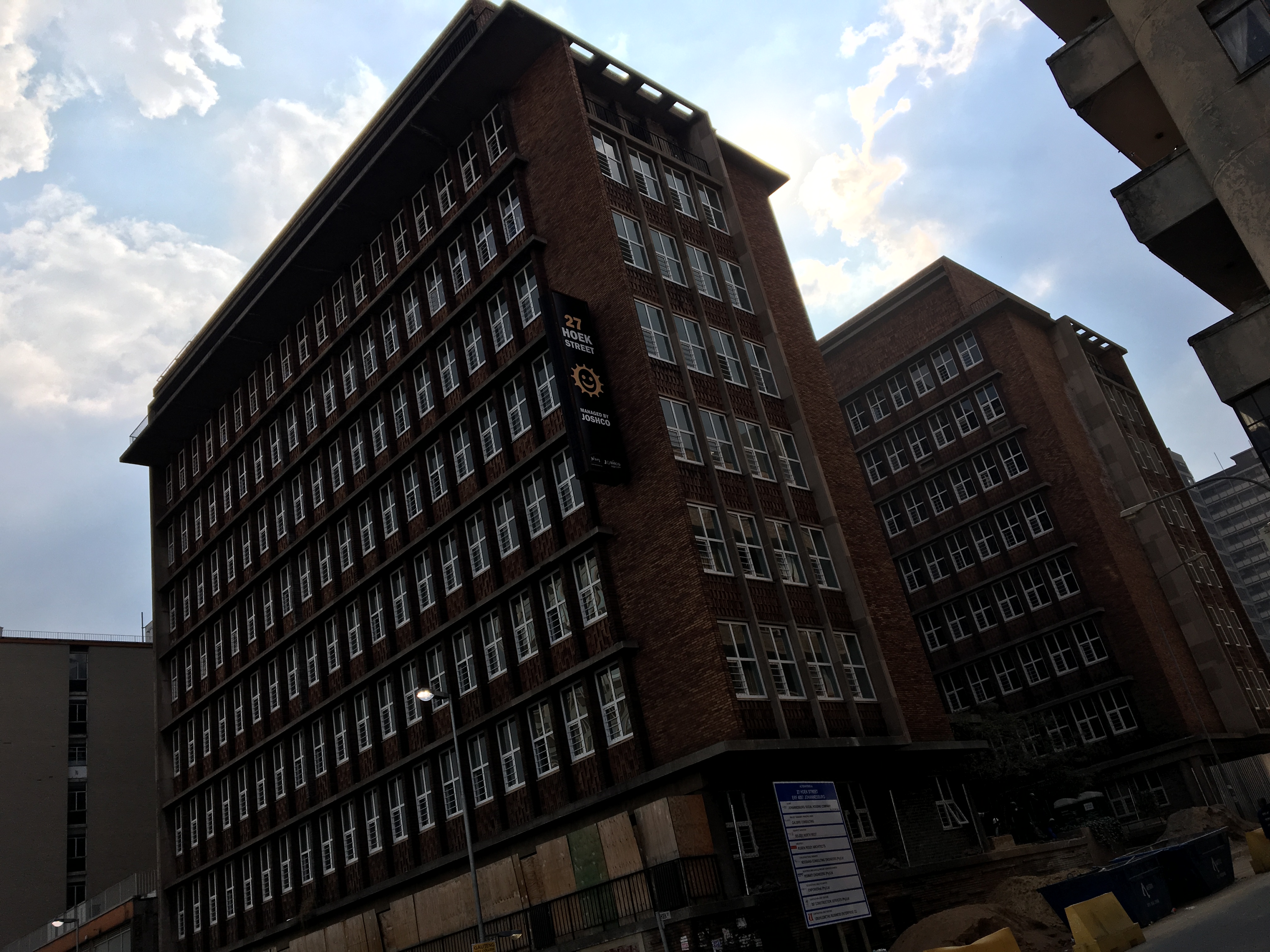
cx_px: 635
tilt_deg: +26.8
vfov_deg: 48.2
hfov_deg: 61.7
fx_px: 1064
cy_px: 476
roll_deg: +13.3
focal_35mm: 29
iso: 25
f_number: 2.2
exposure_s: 1/2564
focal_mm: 4.15
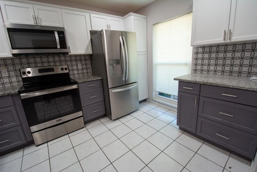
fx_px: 107
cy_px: 86
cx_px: 128
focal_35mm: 15
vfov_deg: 77.4
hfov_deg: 100.4
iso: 400
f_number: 7.1
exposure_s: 1/30
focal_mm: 10
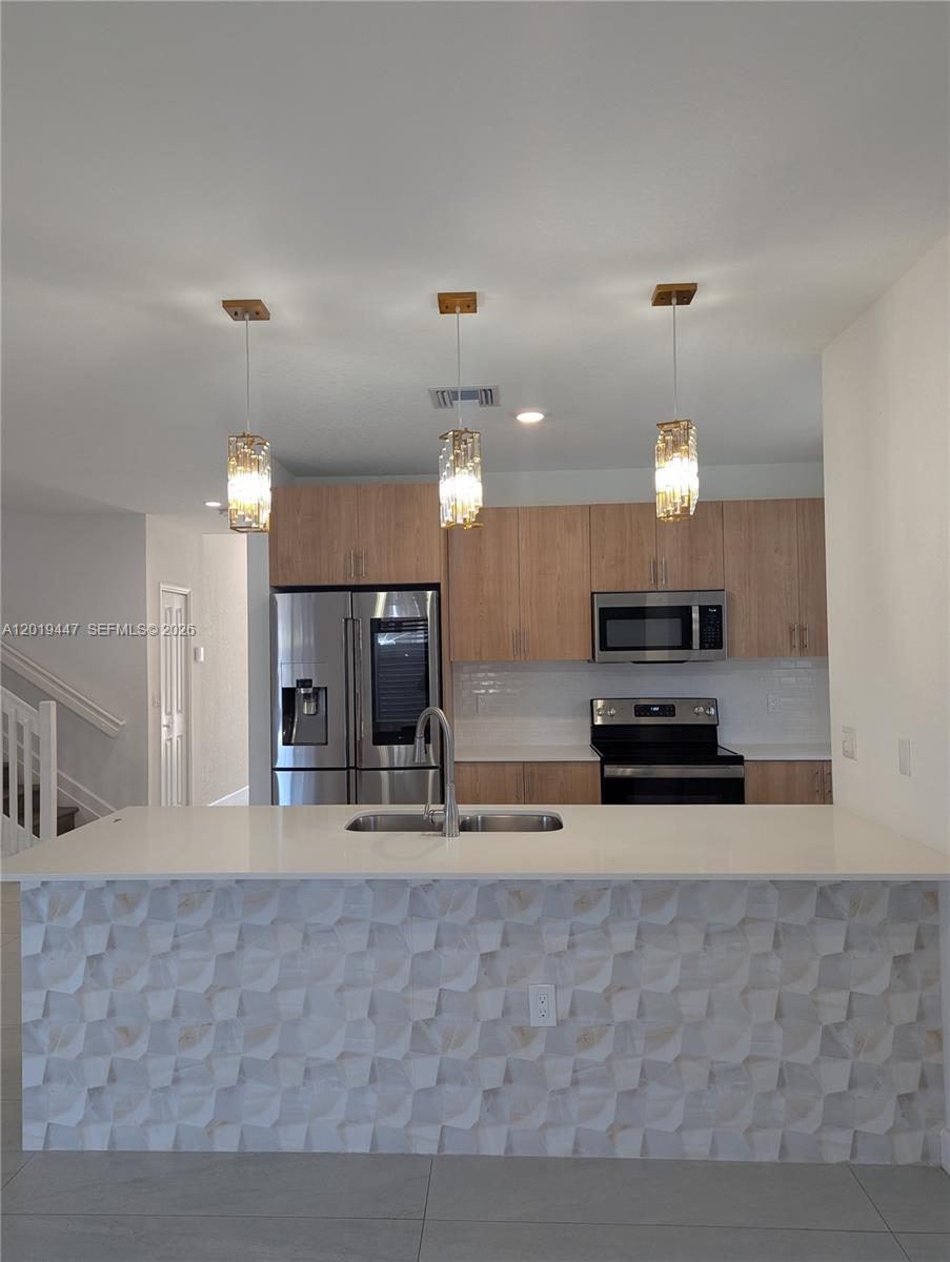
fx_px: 876
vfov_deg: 71.5
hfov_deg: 56.9
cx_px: 475
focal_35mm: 24
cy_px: 631
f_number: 1.85
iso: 52
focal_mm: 6.81
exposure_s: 1/60
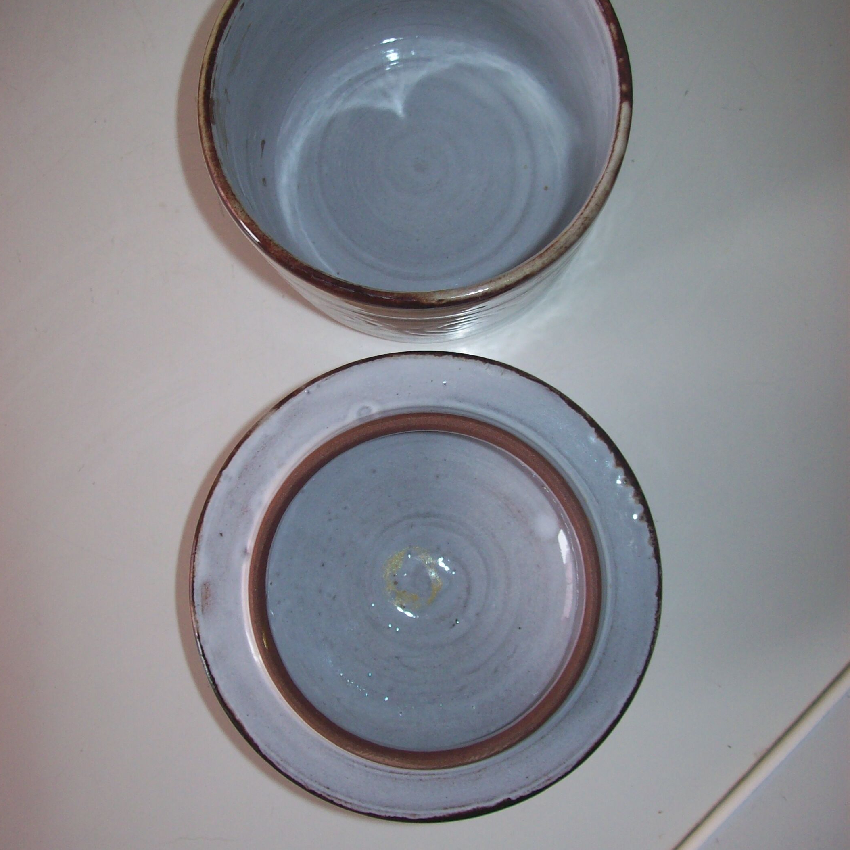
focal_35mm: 43
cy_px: 386
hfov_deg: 39.2
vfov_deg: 39.1
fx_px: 1195
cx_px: 422
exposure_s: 1/64
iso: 80
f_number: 2.7
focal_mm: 6
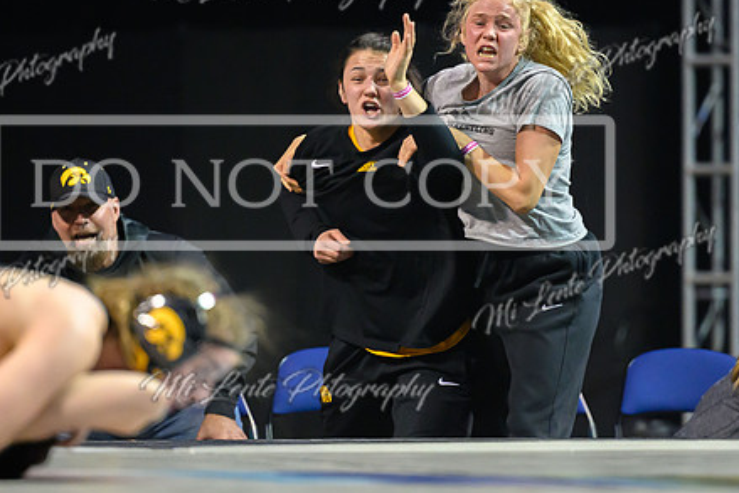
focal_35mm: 345
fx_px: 7084
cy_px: 281
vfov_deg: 4.0
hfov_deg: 6.0
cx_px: 399
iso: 4000
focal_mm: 190
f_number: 2.8
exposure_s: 1/800
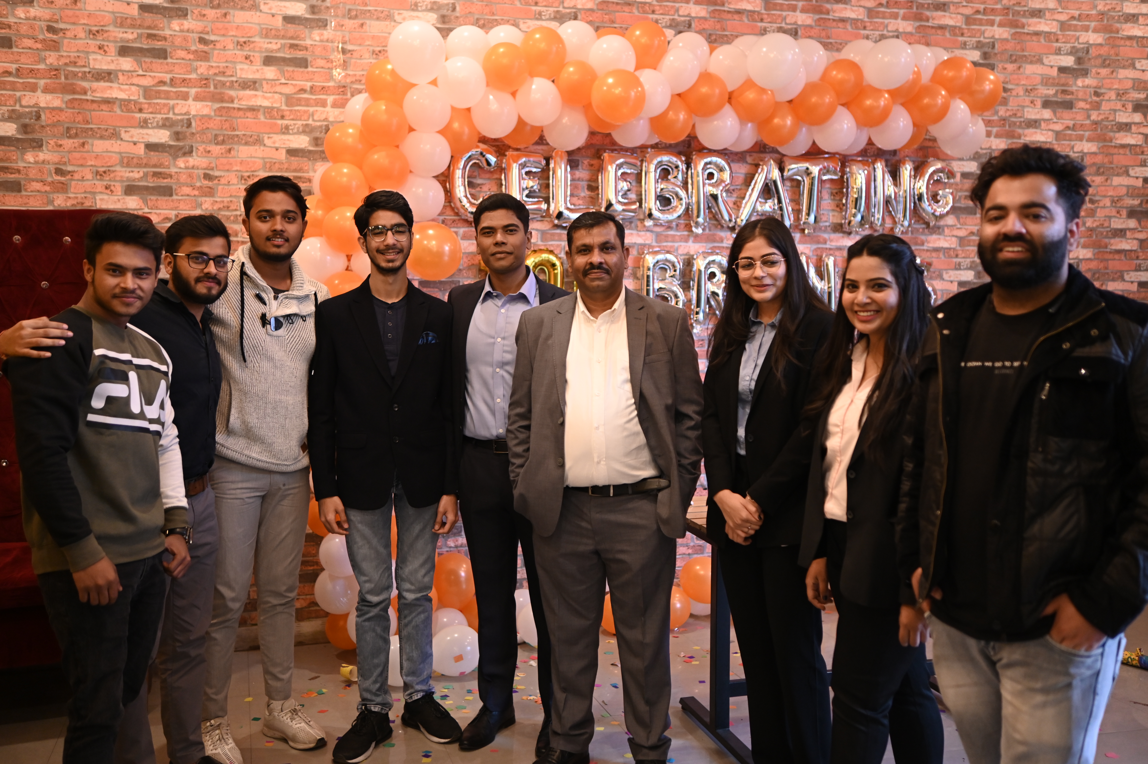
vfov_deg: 37.8
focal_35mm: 35
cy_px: 382
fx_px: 1115
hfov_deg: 54.5
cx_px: 574
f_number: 1.8
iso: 2000
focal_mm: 35
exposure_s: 1/125
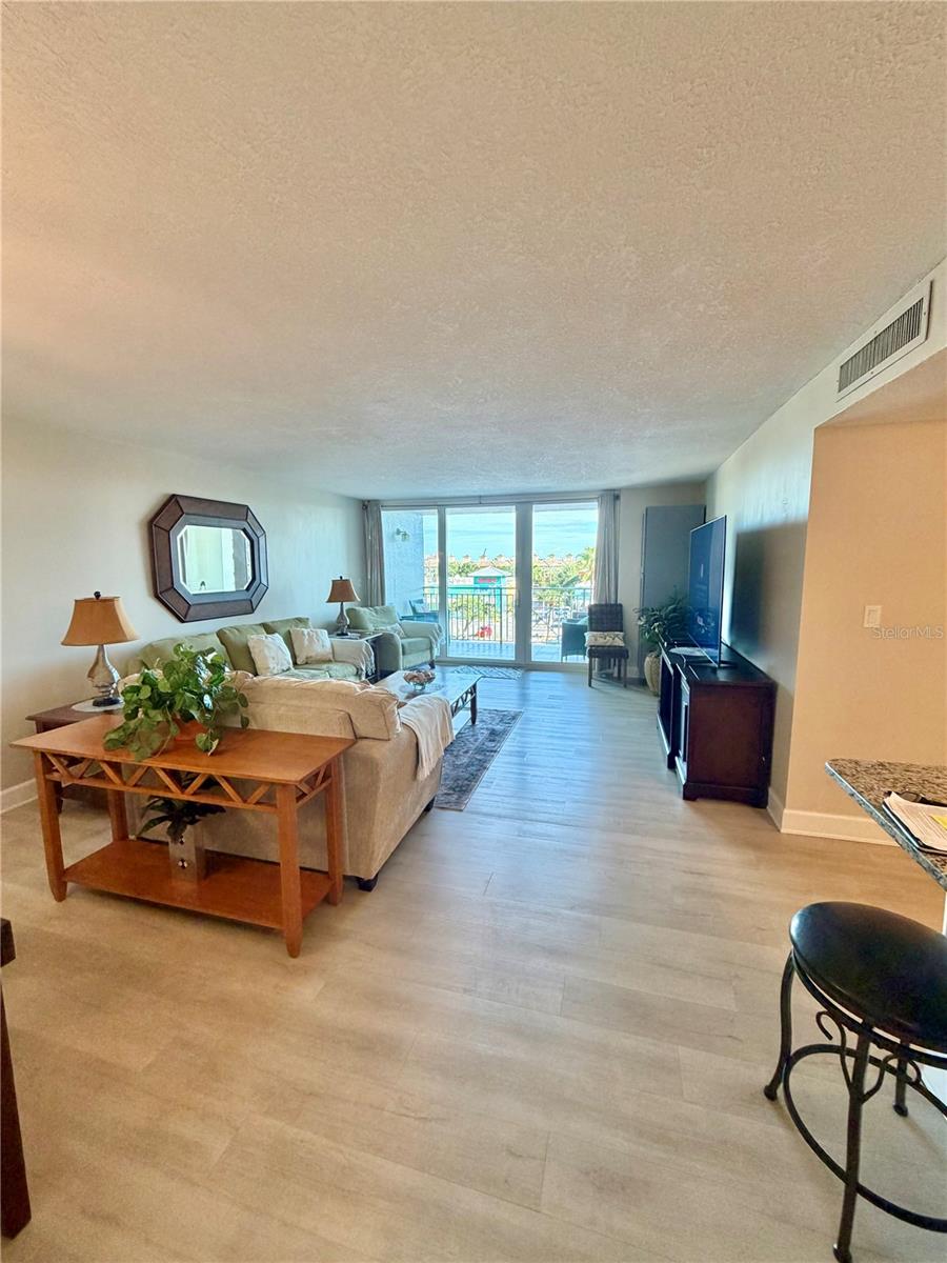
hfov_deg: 85.7
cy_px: 632
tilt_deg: -6.6
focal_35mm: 14
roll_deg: +0.7
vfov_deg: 102.1
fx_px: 511
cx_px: 474
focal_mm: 2.22
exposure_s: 1/60
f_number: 2.2
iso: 160
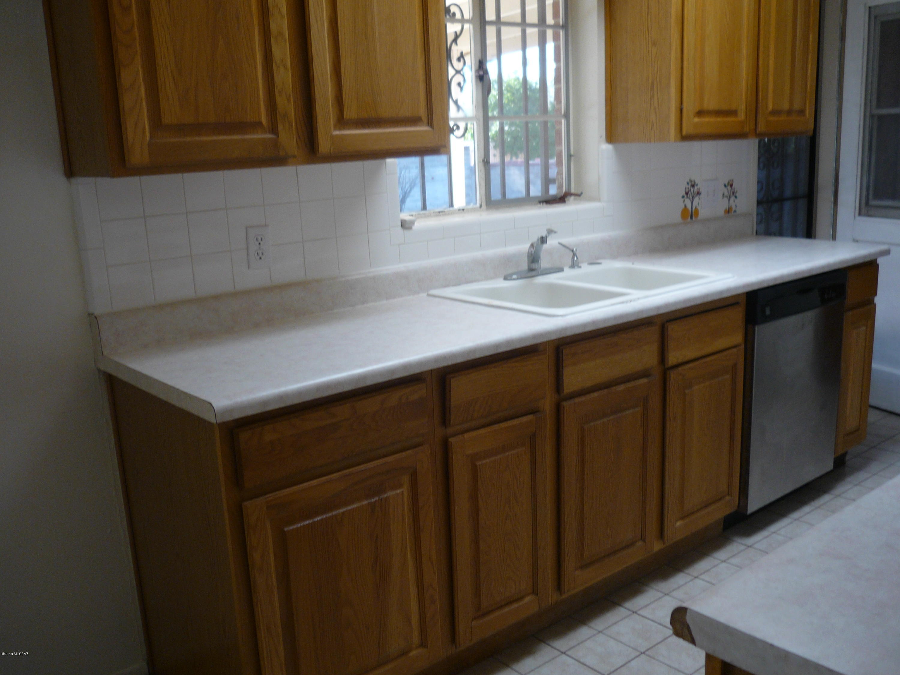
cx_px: 450
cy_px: 338
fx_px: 858
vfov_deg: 42.9
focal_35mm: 33
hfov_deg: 55.4
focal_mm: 5.5
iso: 100
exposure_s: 1/60
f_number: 2.8
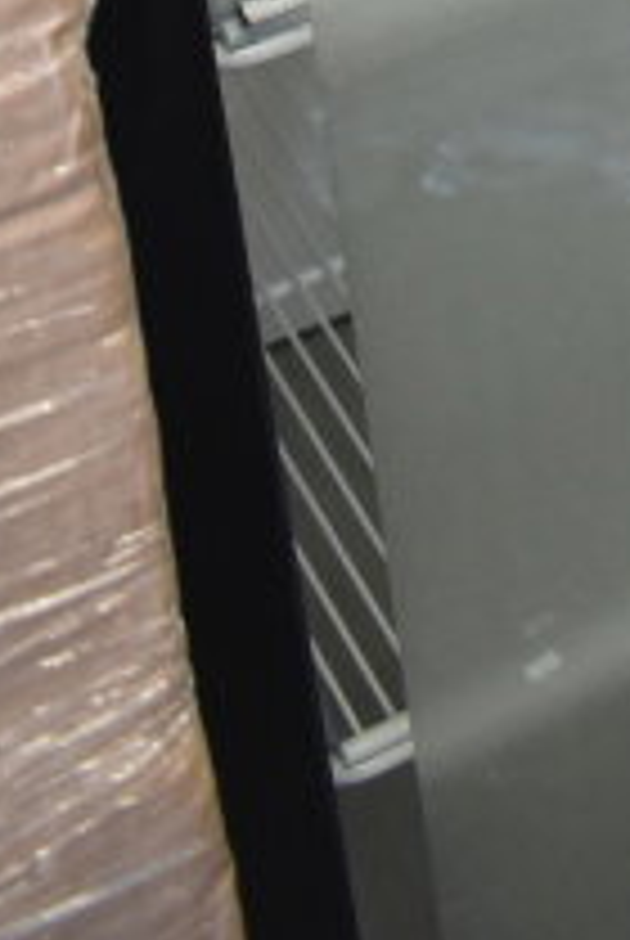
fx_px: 3087
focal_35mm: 118
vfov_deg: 14.0
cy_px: -1050
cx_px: 990
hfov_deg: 11.1
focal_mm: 18
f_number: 3.5
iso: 720
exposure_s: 1/30
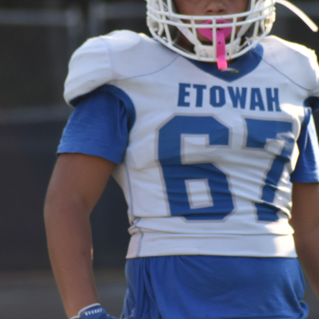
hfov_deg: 1.4
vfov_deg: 1.4
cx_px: 154
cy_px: 137
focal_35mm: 1273
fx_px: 13272
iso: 720
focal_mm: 300
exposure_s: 1/1000
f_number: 6.3
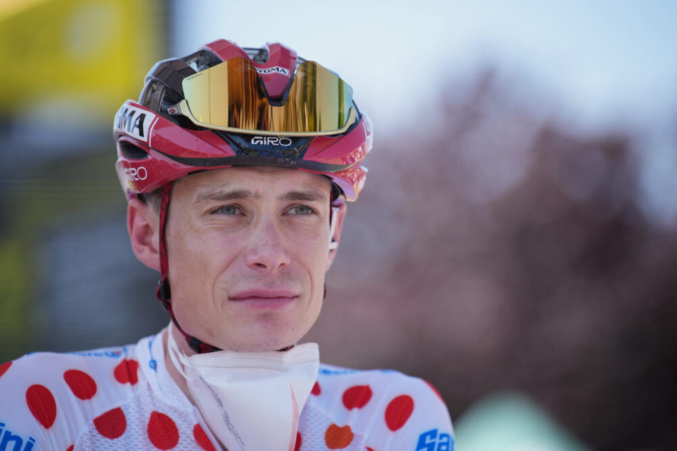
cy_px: 226
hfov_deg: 10.3
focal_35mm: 200
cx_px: 338
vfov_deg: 6.9
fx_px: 3760
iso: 200
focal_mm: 200
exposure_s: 1/1000
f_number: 2.8
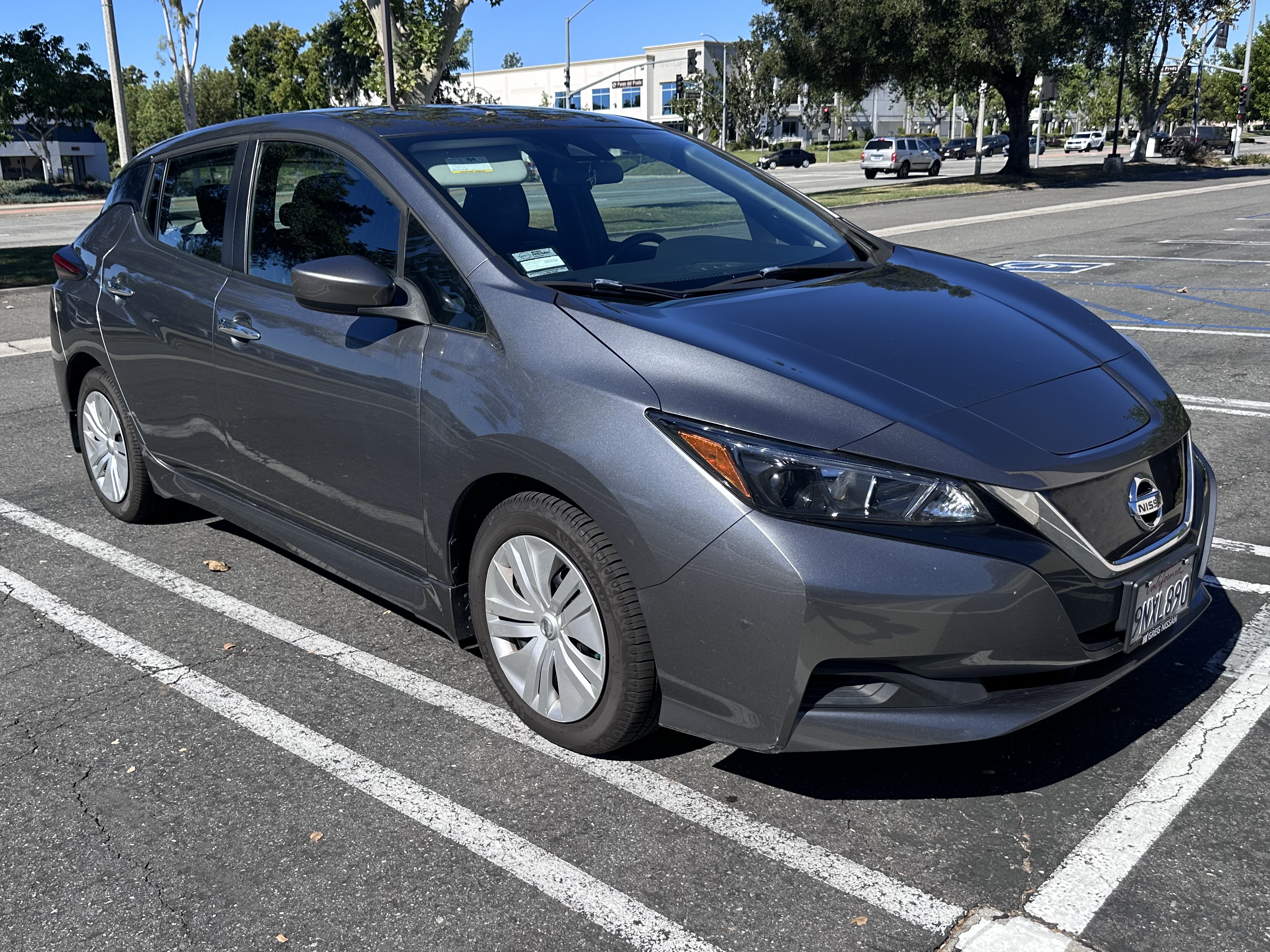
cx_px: 577
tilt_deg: -15.8
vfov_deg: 45.4
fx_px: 1137
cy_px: 486
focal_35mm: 31
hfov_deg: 58.3
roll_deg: +0.9
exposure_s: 1/3717
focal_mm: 6.86
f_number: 1.78
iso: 80
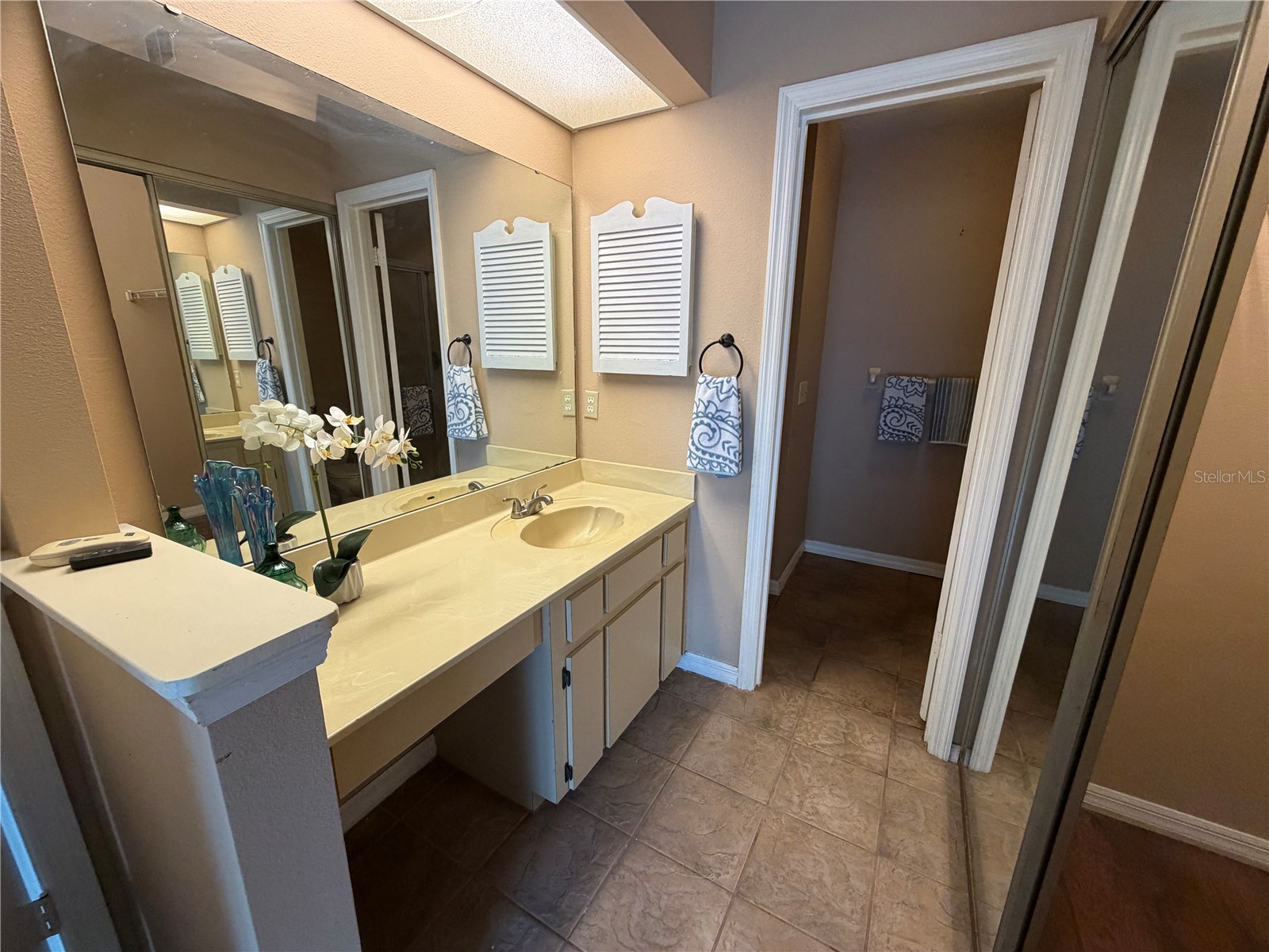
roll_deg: -0.6
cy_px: 476
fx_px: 513
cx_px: 634
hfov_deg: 102.1
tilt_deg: -15.2
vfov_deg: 85.7
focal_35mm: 14
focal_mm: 2.22
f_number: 2.2
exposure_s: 1/120
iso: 250
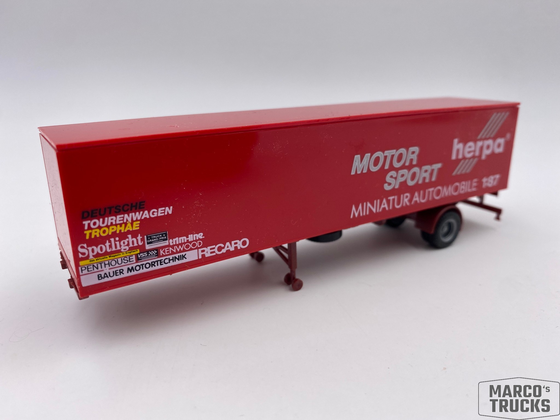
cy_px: 210
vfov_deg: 53.1
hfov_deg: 67.3
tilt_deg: -19.5
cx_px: 280
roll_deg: -0.4
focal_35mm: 26
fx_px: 421
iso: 32
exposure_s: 1/475
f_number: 1.8
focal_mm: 4.25
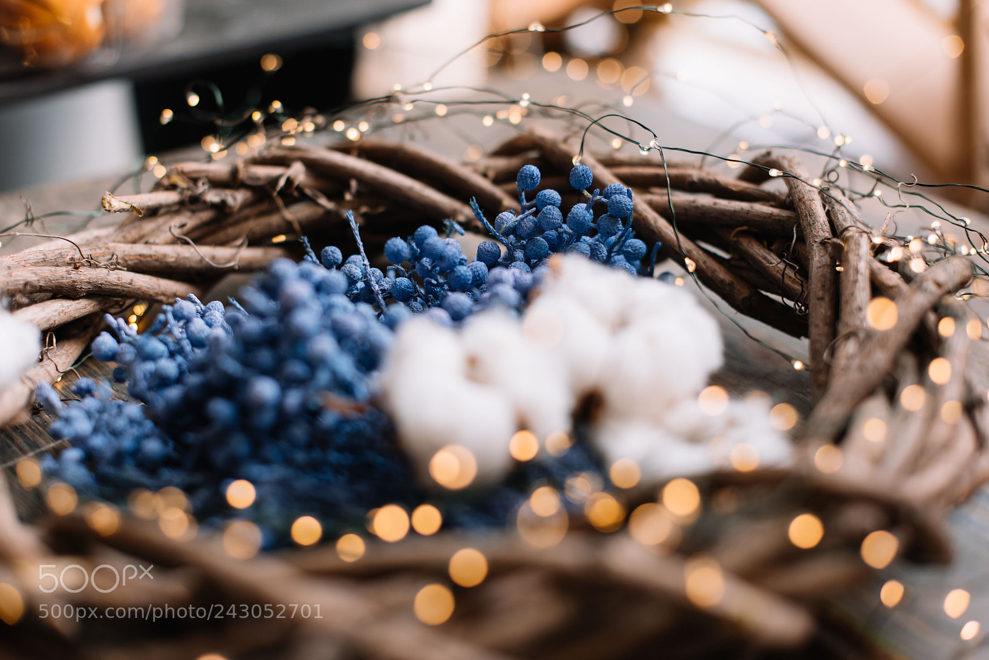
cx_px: 494
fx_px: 1374
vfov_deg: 27.0
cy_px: 330
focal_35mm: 50
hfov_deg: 39.6
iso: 320
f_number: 2.5
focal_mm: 50
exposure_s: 1/250
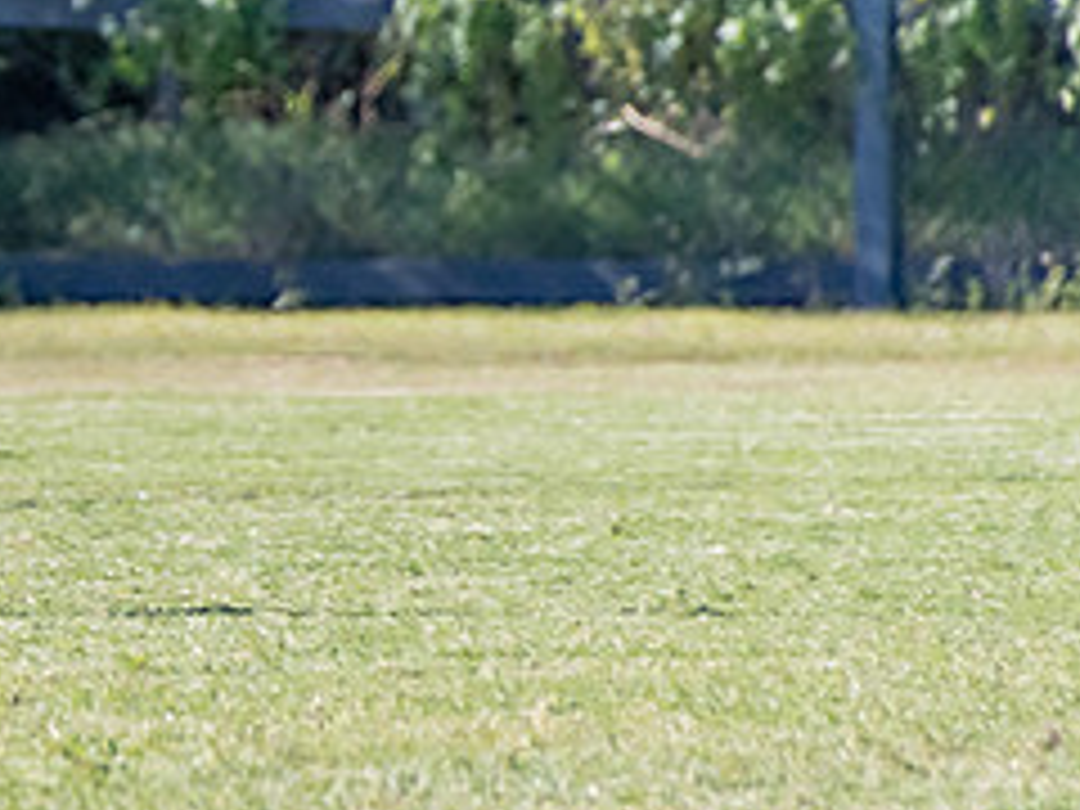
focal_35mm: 1791
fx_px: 55878
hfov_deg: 1.1
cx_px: -540
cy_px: 242
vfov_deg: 0.8
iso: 800
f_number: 6.3
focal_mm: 400
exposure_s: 1/2500
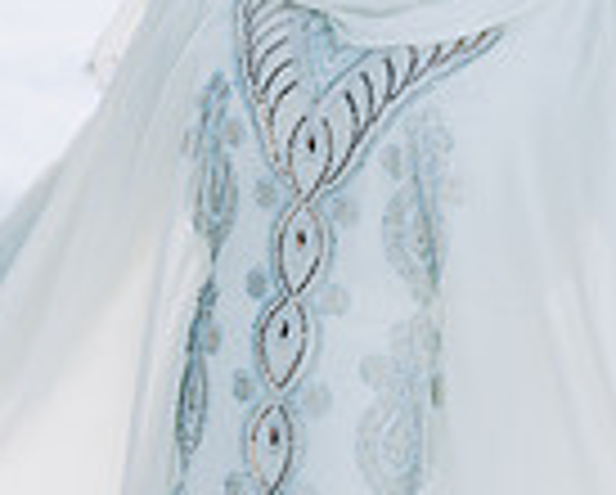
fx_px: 5678
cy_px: 252
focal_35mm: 311
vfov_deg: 5.0
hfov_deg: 6.2
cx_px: 373
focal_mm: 101
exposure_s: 1/125
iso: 100
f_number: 4.5
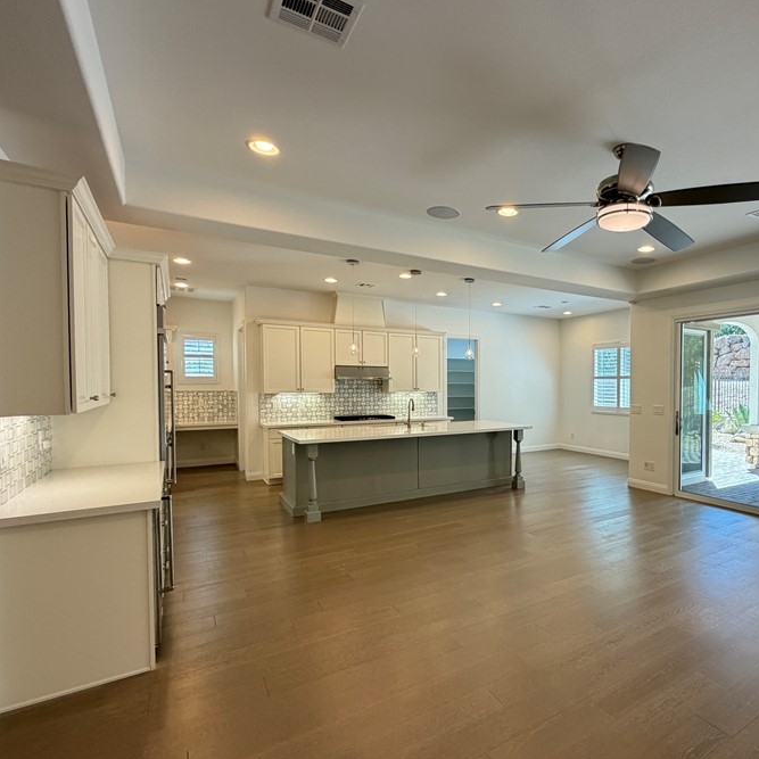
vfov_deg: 77.6
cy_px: 397
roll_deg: -0.1
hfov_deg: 75.2
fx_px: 471
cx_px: 509
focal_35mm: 19
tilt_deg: -0.8
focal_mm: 2.22
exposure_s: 1/120
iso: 250
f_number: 2.2
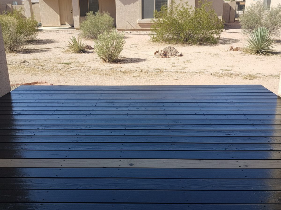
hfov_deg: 73.9
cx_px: 140
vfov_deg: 58.9
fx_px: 187
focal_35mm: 23
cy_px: 105
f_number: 1.8
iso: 517
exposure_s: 1/1321
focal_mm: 6.4
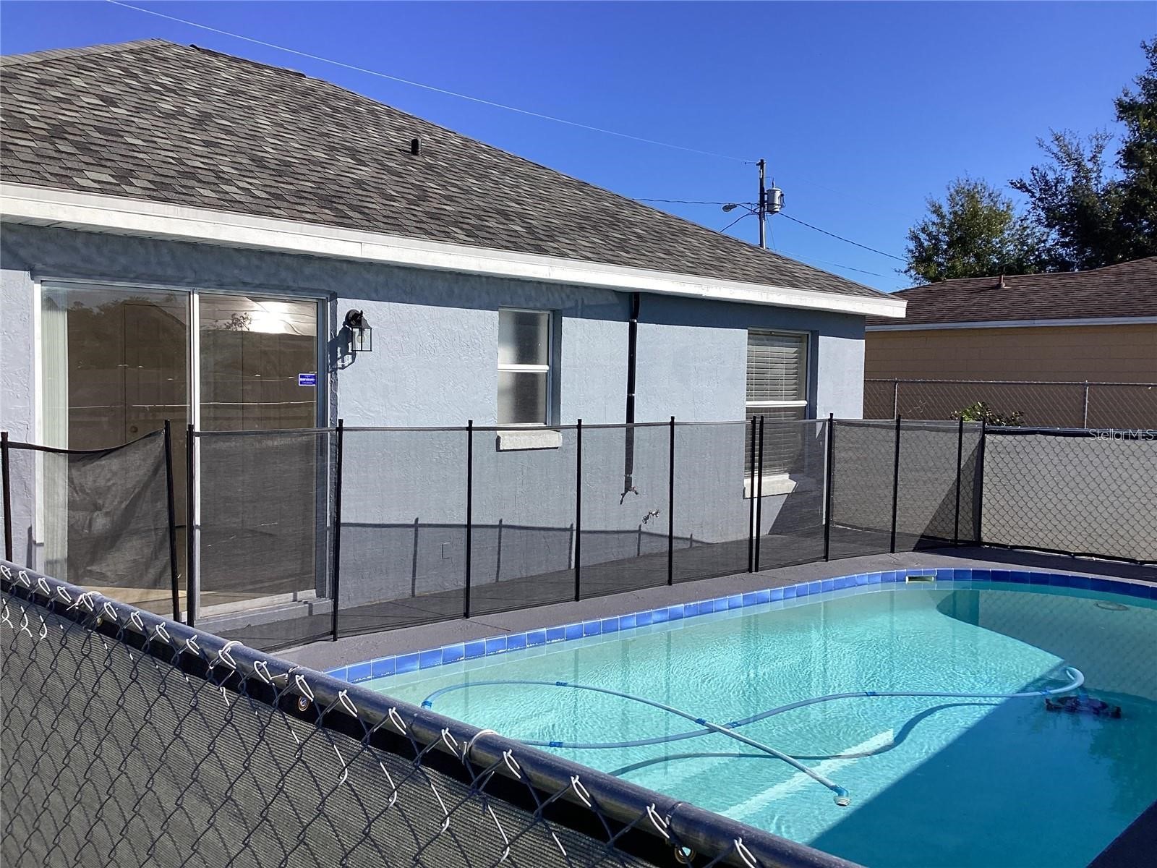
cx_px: 578
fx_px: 1036
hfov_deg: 58.4
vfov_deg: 45.4
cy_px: 434
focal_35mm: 31
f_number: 2.4
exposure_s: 1/1508
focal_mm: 3.3
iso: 25
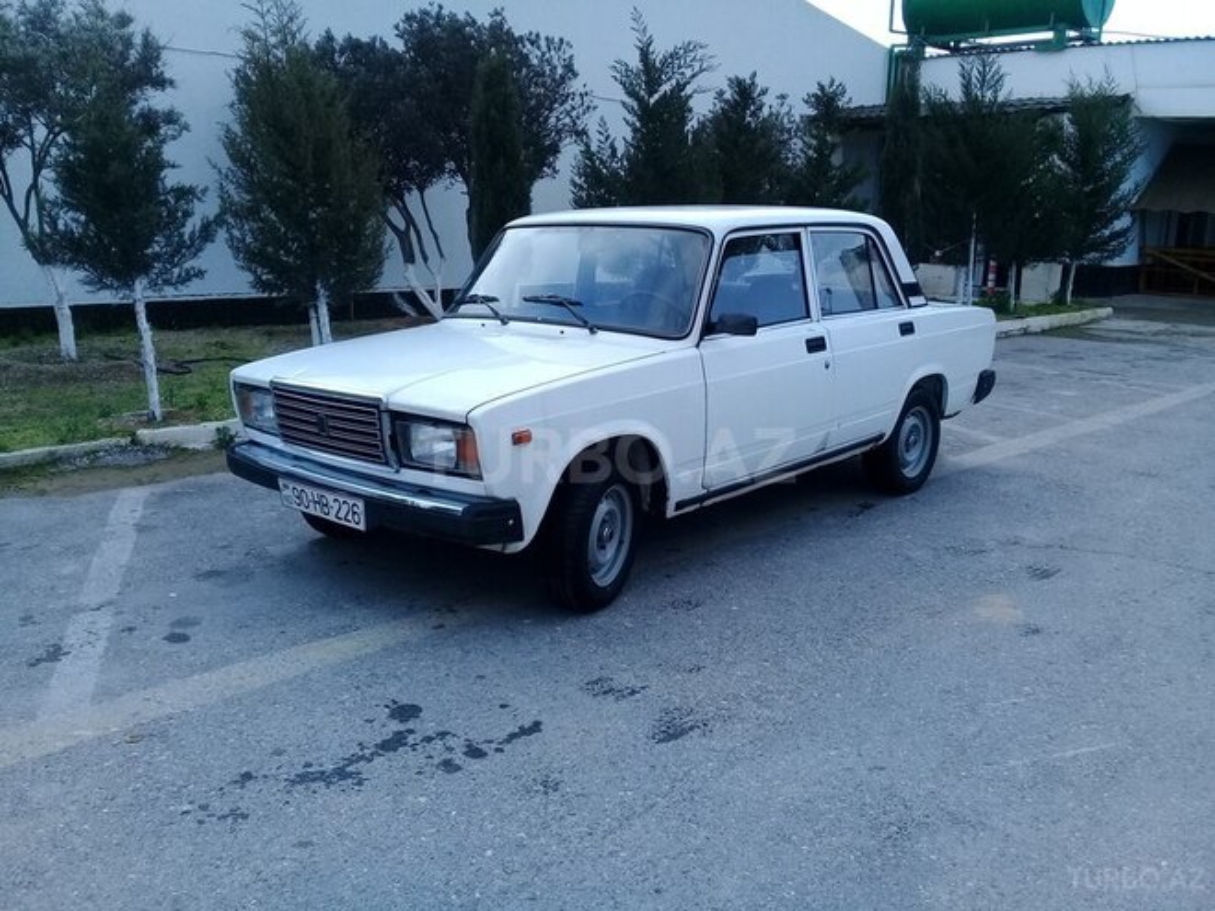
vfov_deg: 45.4
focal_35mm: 31
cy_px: 456
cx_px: 608
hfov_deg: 58.4
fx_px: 1088
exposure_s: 1/696
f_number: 2.2
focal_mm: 3.3
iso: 64
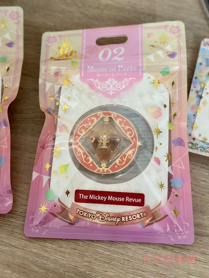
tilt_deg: -64.1
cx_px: 104
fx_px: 387
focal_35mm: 48
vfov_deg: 39.7
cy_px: 139
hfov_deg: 30.2
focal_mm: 6.86
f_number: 1.78
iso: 500
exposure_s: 1/40
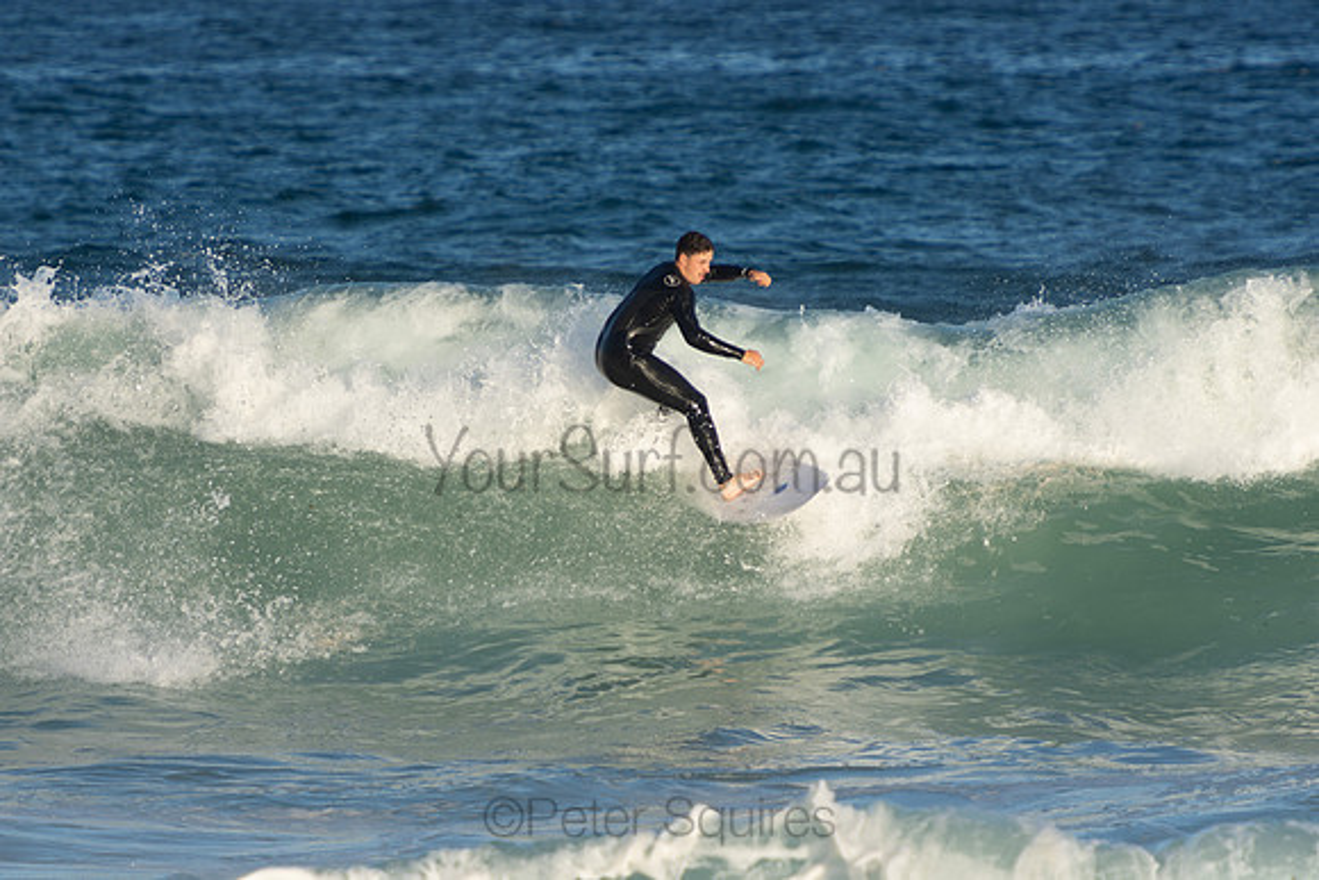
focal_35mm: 480
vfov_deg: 2.9
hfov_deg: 4.3
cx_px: 660
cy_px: 440
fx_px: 17590
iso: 140
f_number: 5.6
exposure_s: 1/640
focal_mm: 320
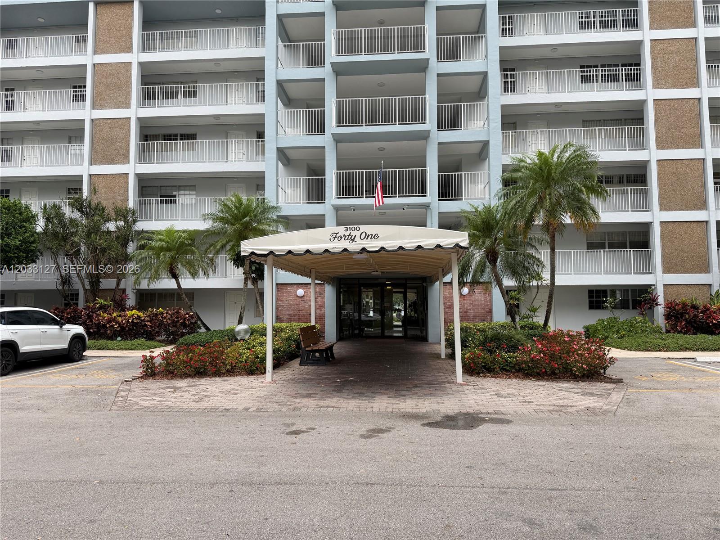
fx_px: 499
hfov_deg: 71.6
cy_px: 270
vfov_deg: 56.8
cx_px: 360
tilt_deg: +3.7
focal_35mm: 24
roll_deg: +0.6
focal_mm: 6.76
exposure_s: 1/757
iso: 80
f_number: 1.78
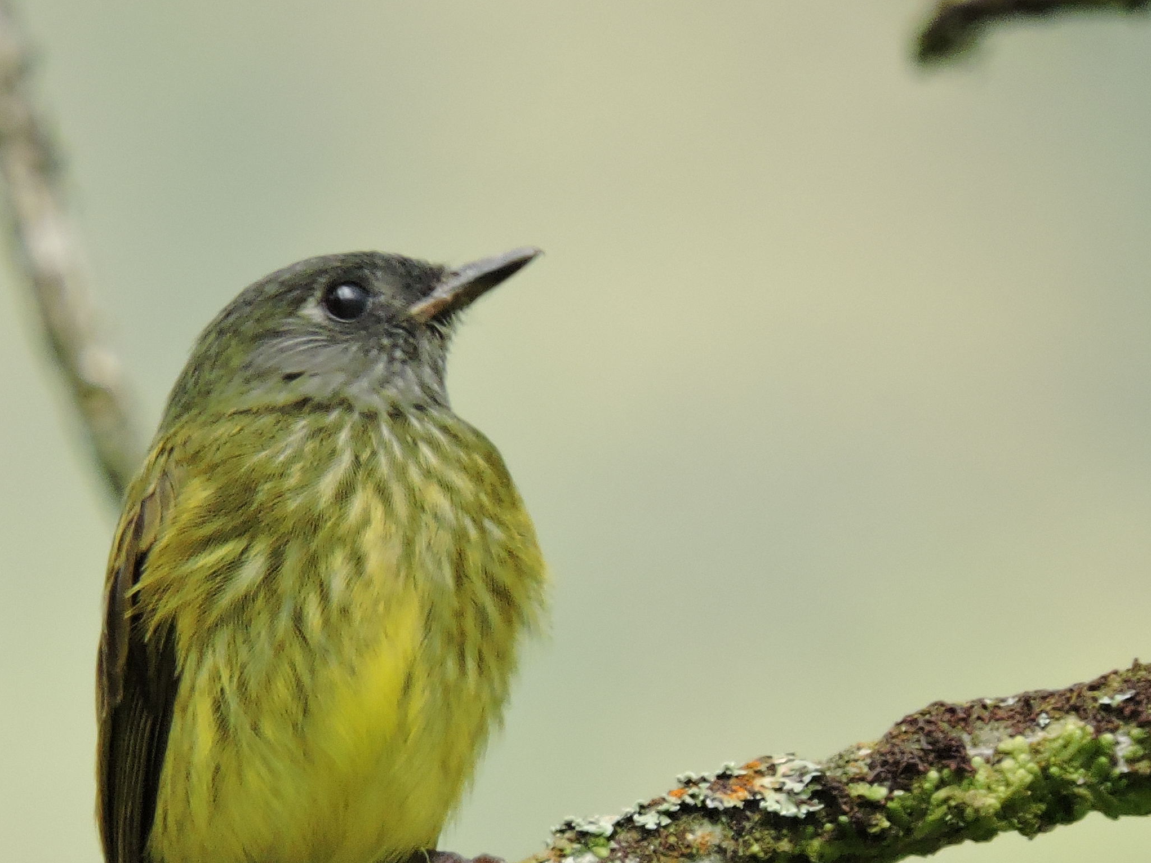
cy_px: 800
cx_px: 242
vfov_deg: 0.5
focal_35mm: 2707
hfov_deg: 0.7
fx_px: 90004
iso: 400
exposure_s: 1/160
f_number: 6
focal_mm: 215
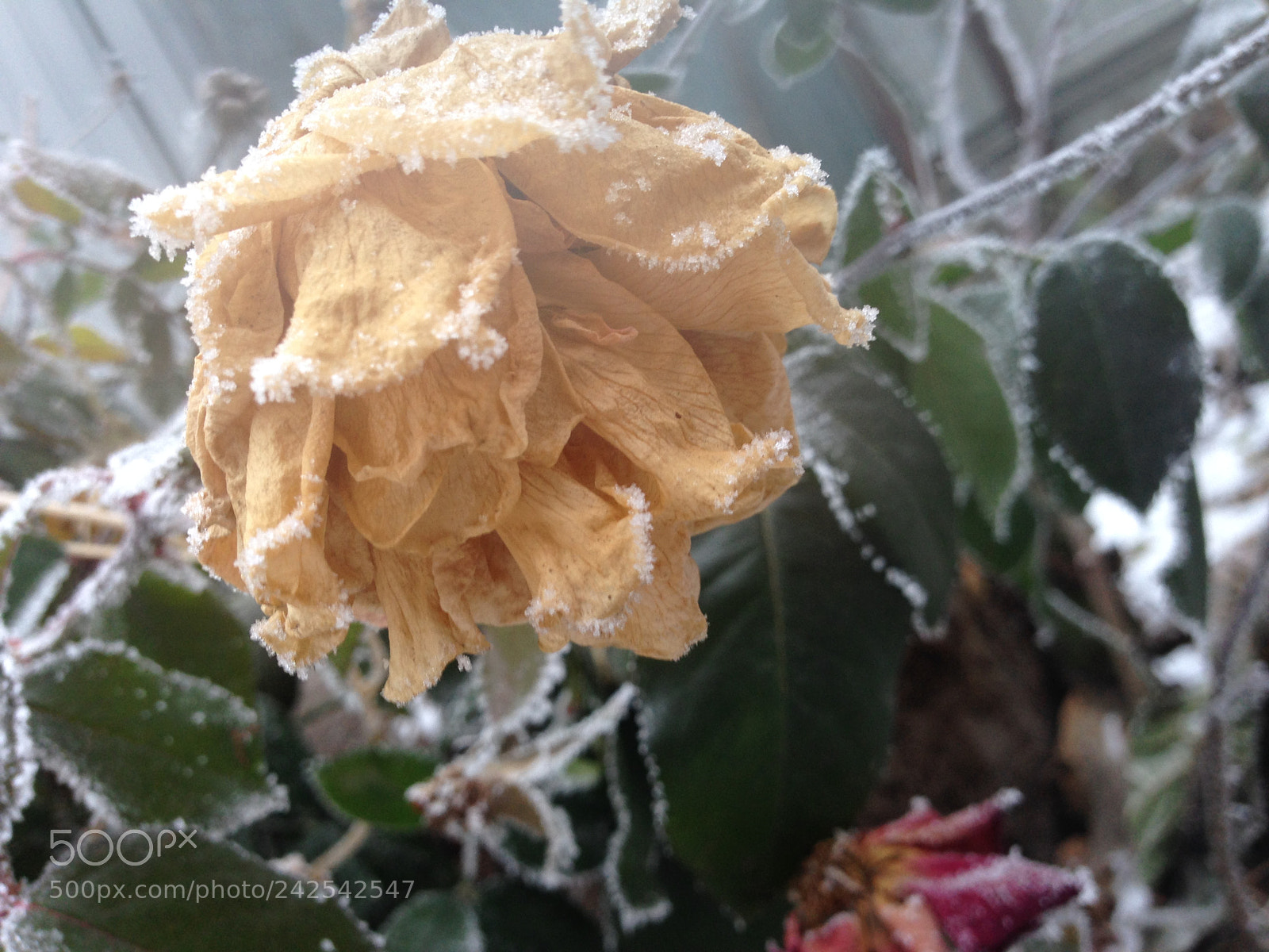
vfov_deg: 42.9
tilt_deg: -7.3
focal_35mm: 33
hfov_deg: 55.4
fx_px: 1210
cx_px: 634
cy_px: 476
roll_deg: +27.6
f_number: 2.4
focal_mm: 4.12
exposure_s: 1/20
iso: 50
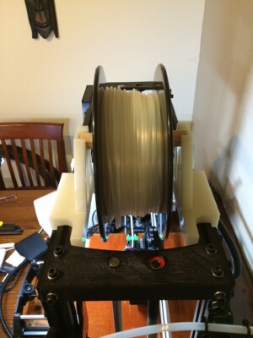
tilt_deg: -34.7
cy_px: 169
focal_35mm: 29
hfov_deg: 48.2
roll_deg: +1.4
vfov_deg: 61.7
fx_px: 283
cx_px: 126
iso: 320
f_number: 2.2
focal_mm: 4.15
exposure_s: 1/24
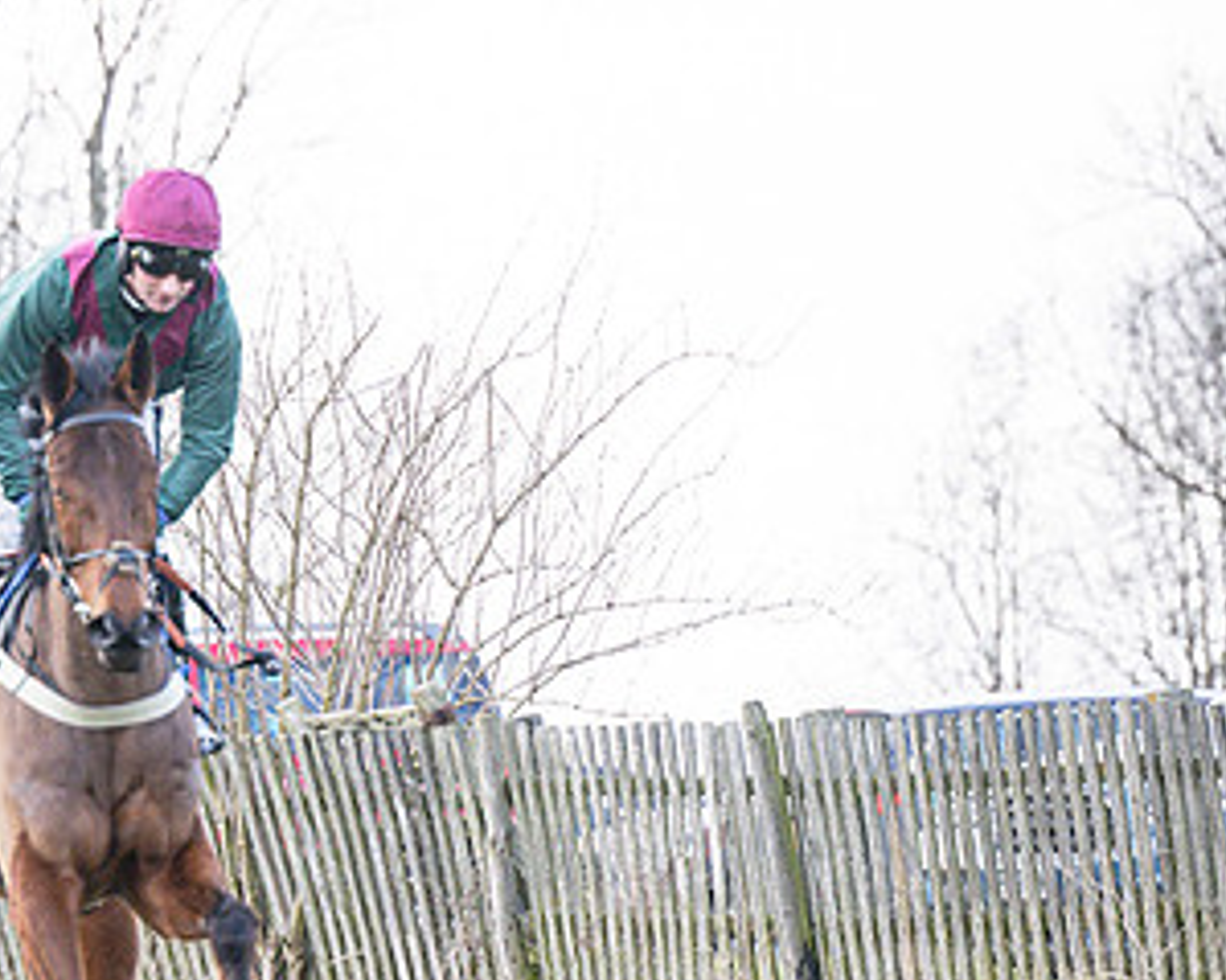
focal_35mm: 462
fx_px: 16758
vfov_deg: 3.3
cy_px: 706
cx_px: 155
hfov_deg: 4.2
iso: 400
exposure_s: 1/1600
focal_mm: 115
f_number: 2.8
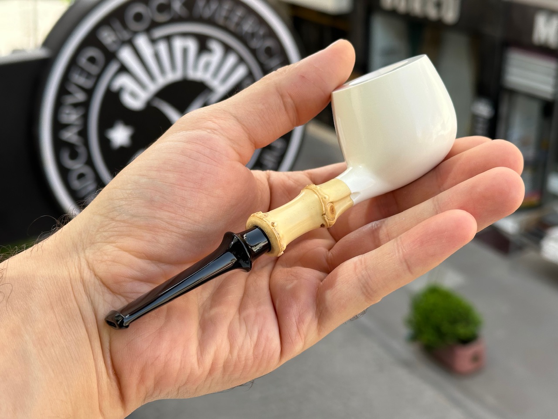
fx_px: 774
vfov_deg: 30.3
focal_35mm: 48
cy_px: 210
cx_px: 279
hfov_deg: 39.7
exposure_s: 1/519
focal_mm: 6.86
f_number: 1.78
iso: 64
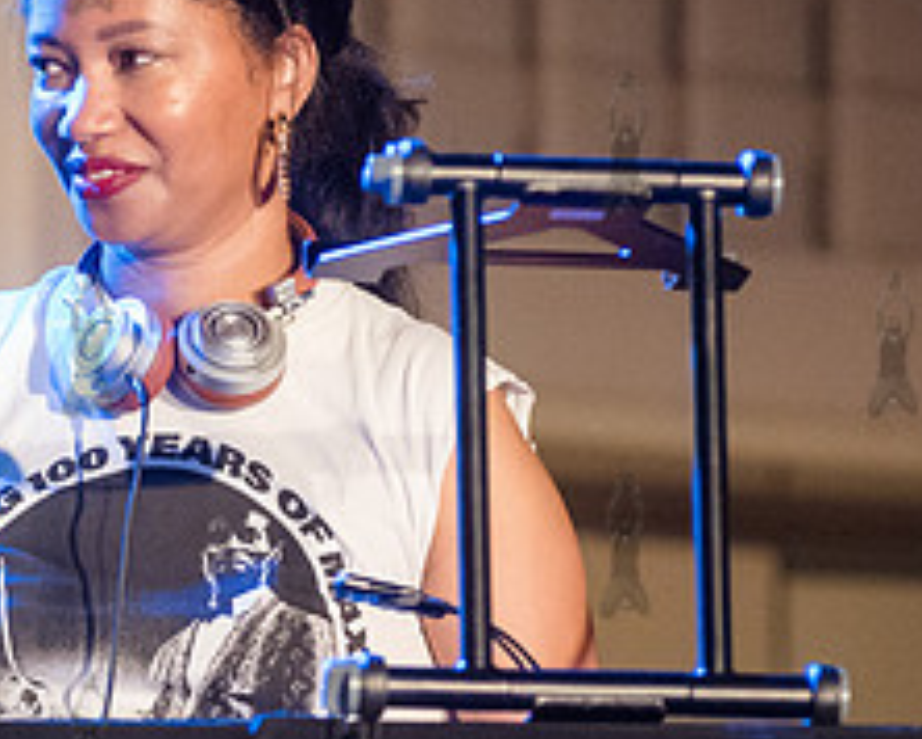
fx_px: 12563
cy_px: 343
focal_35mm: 460
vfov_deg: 3.4
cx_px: 87
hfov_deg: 4.2
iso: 6400
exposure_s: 1/400
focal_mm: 145
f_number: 4
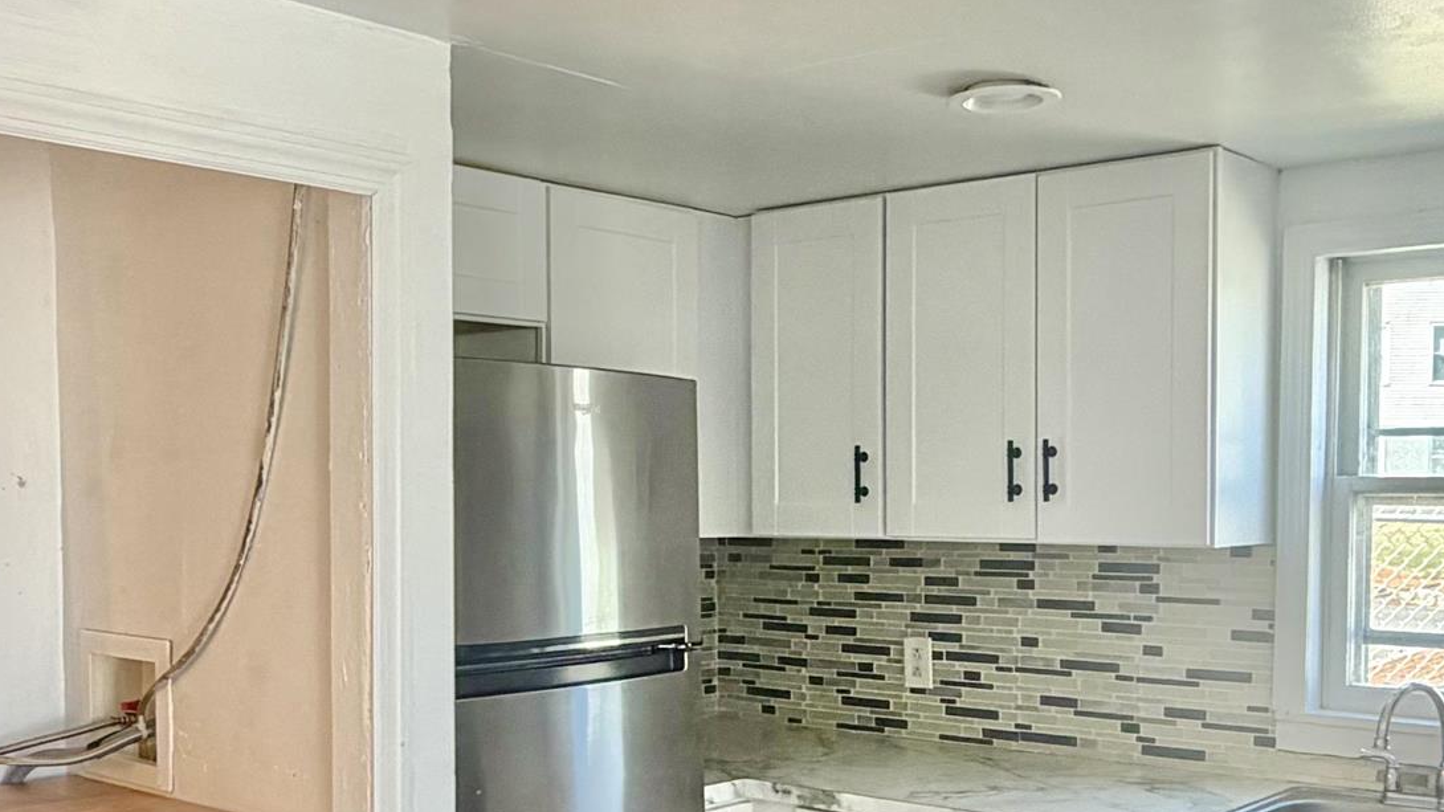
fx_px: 1646
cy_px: 585
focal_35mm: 43
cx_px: 791
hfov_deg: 47.3
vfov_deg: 27.4
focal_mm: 2.22
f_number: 2.2
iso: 125
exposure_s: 1/120
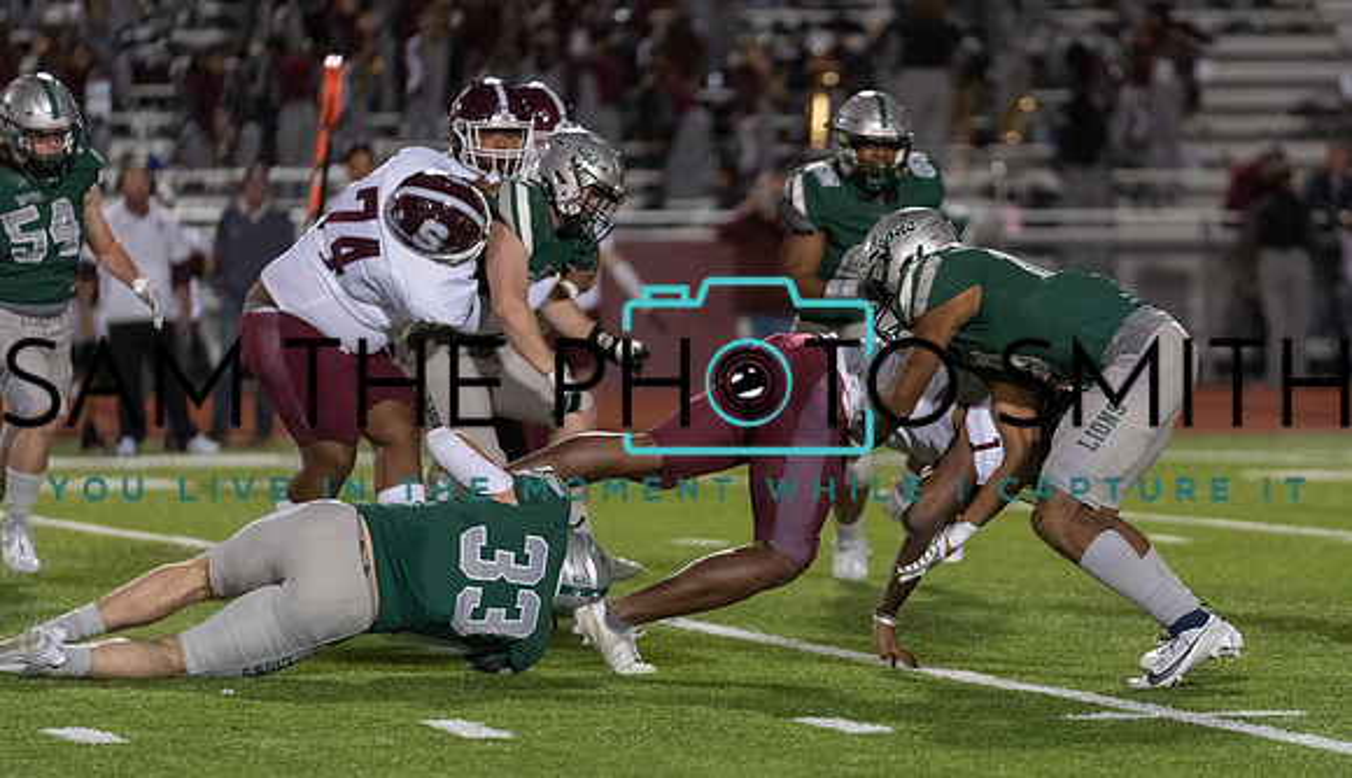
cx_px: 829
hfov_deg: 8.4
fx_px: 9203
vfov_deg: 4.8
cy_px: 404
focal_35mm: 255
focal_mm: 200
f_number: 2.8
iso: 5000
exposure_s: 1/1000
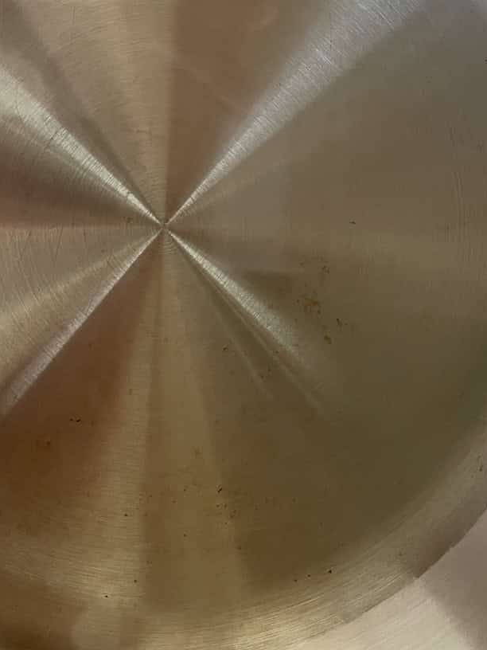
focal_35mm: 51
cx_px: 146
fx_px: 957
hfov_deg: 28.3
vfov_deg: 37.1
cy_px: 217
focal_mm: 4.2
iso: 500
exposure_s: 1/60
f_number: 1.6
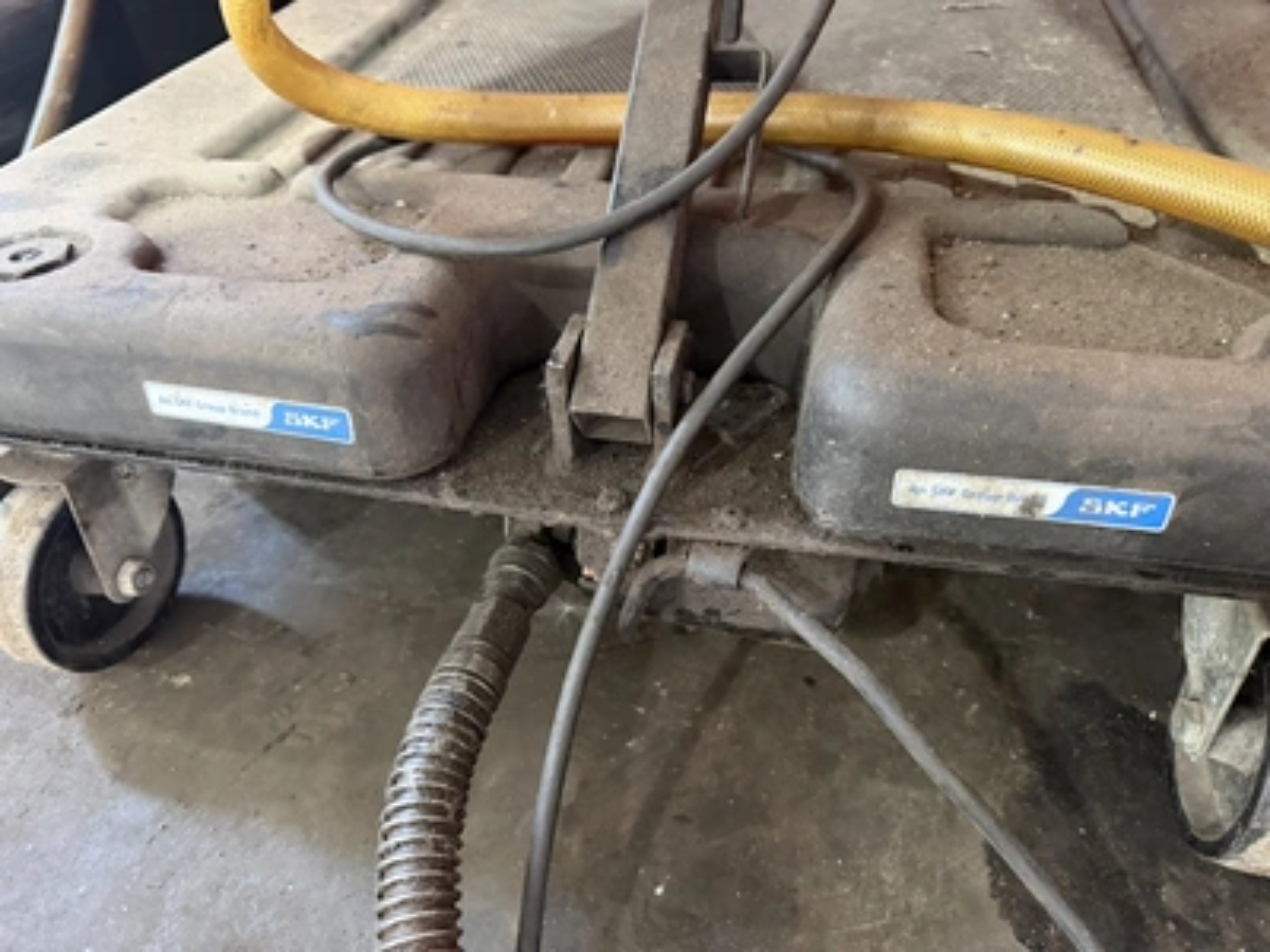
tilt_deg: -42.0
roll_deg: +3.1
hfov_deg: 71.6
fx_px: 881
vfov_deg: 56.8
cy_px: 476
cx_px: 635
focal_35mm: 24
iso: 800
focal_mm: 6.76
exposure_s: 1/40
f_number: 1.78
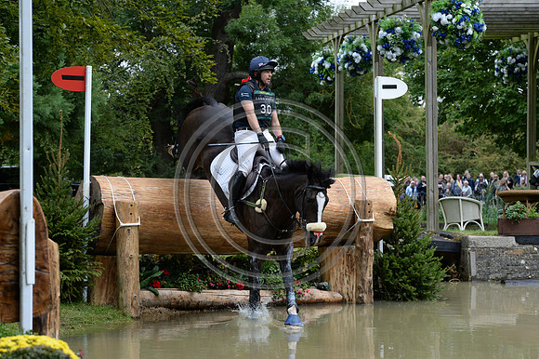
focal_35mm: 116
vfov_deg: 11.8
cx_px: 270
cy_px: 180
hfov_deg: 17.7
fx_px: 1736
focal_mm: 116
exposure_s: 1/1000
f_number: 8
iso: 2000
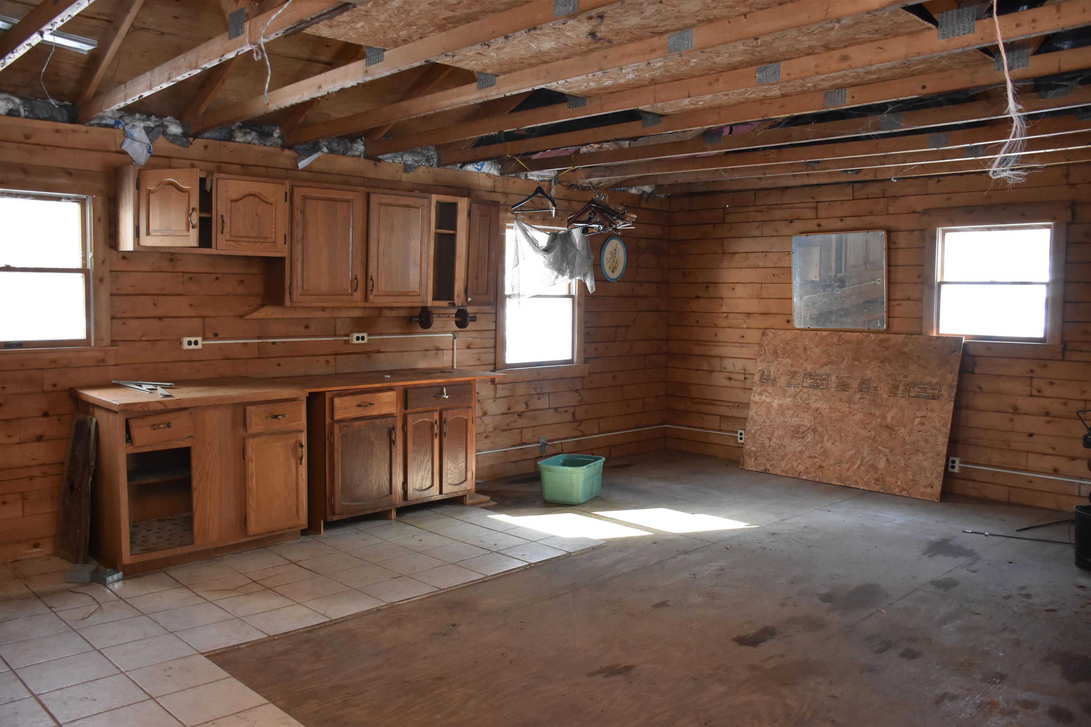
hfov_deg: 61.9
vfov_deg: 43.6
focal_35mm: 30
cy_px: 364
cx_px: 546
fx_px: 909
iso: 1400
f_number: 4
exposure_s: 1/60
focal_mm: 20
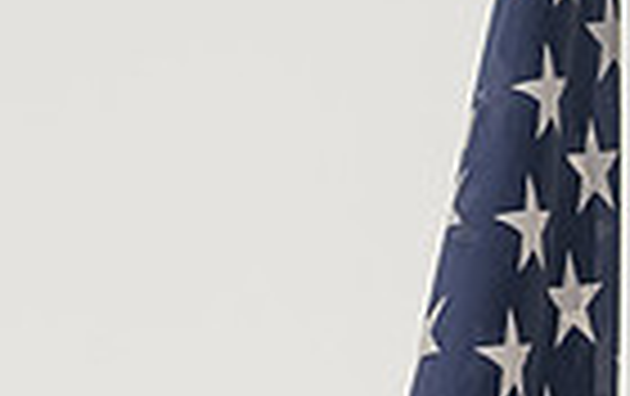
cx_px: 300
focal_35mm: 260
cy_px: 656
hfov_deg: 8.1
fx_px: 4471
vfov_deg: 5.0
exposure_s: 1/4000
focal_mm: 50
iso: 400
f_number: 2
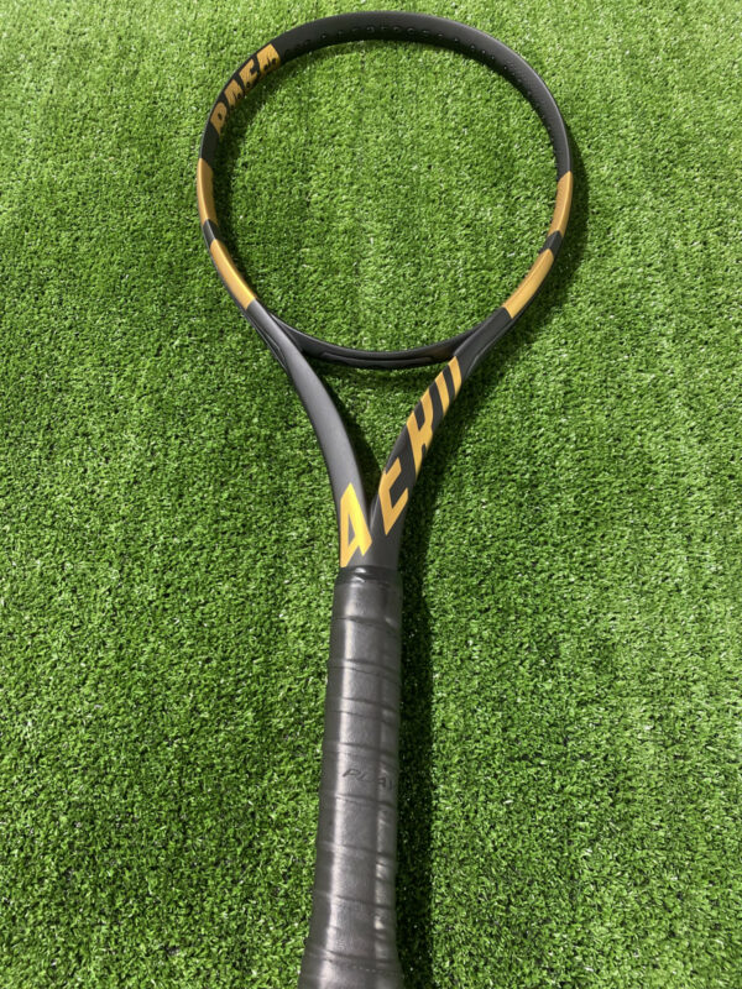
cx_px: 371
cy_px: 494
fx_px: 743
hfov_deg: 53.1
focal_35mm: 26
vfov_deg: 67.3
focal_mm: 4.2
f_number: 1.8
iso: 320
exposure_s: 1/50
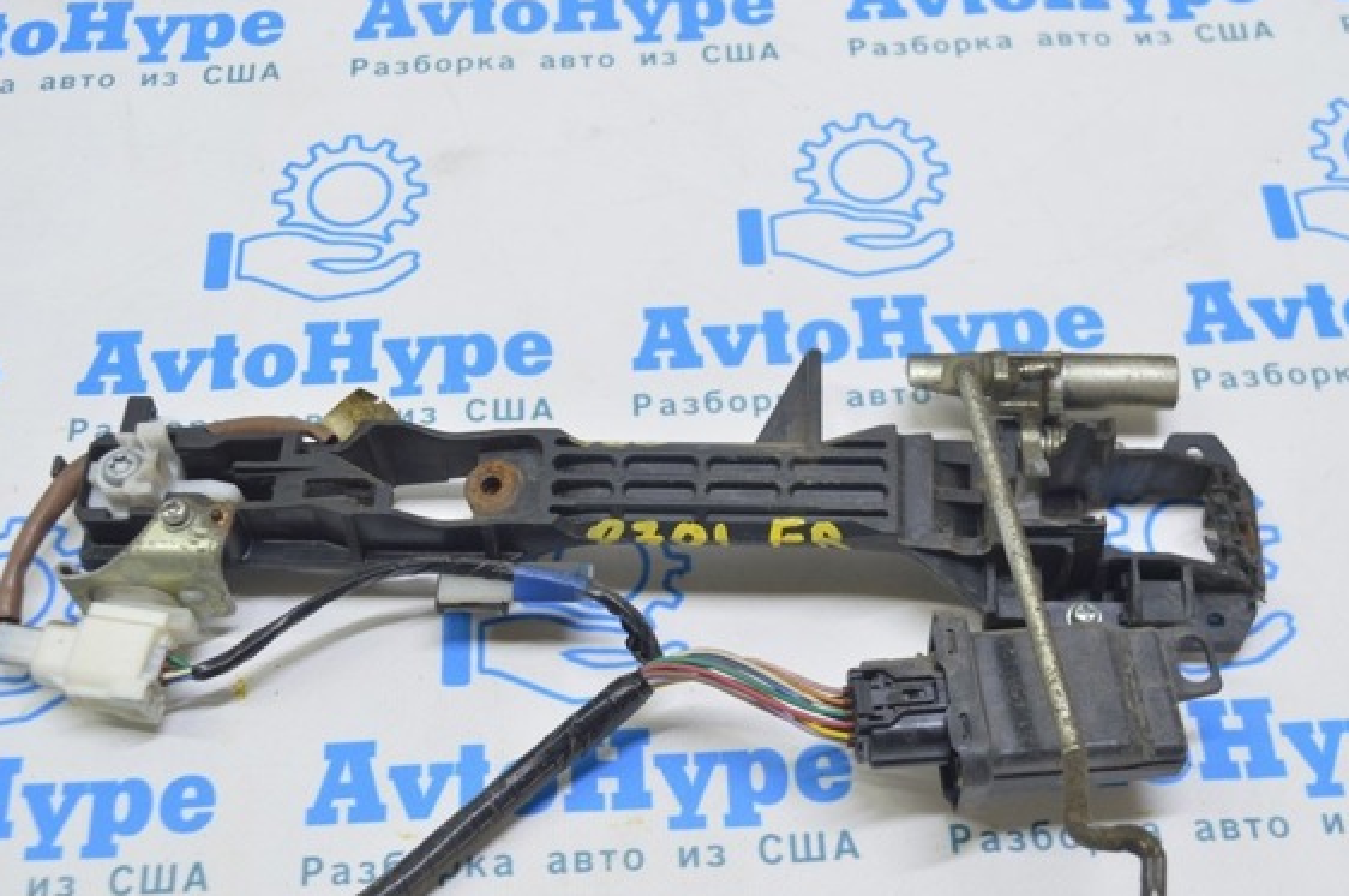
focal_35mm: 50
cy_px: 489
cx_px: 667
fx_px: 1855
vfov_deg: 27.1
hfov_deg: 40.0
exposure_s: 1/20
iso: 400
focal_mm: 29
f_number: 5.6
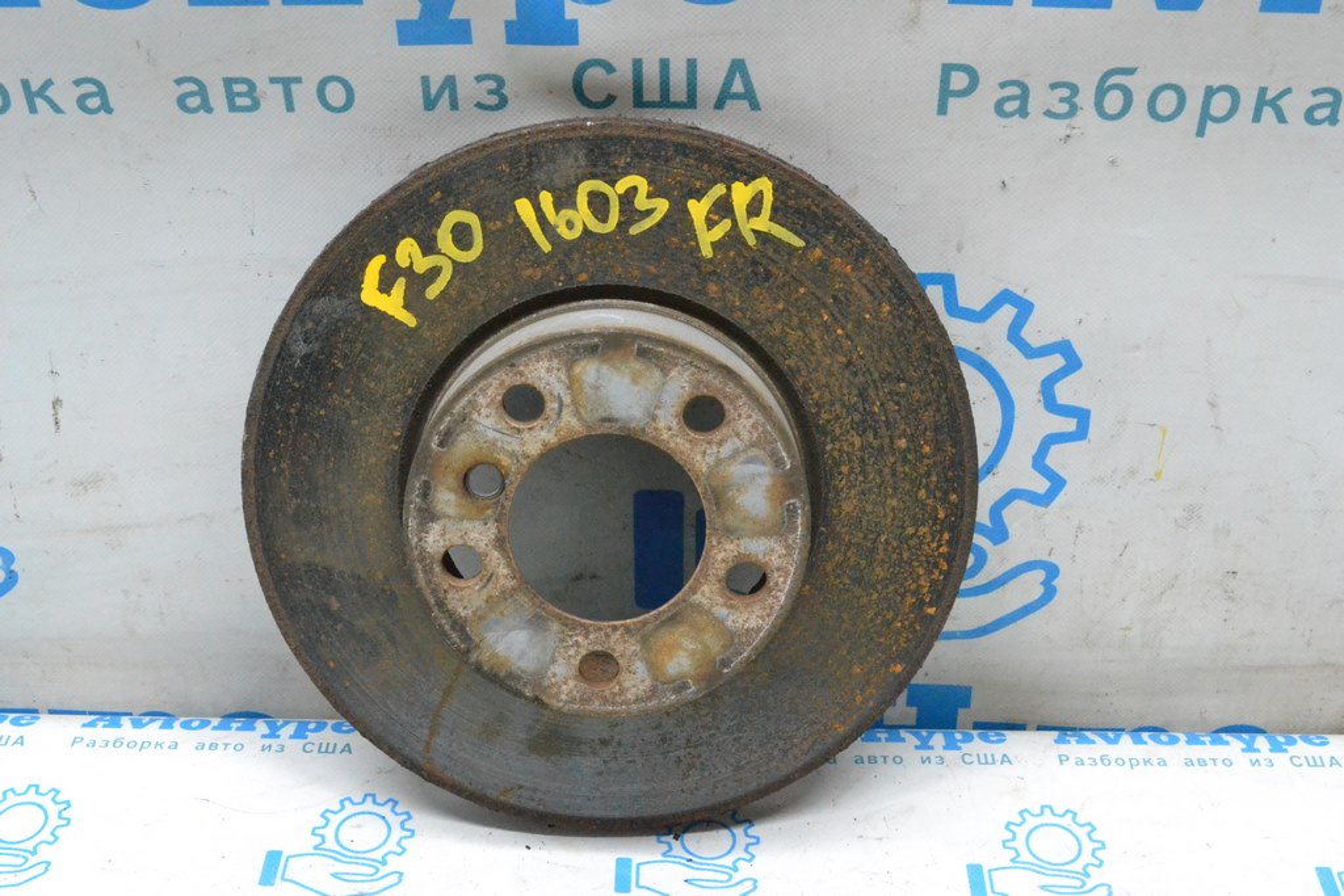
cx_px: 672
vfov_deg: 28.1
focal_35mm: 48
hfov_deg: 41.1
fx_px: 1792
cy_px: 448
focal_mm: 32
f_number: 9
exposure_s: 1/160
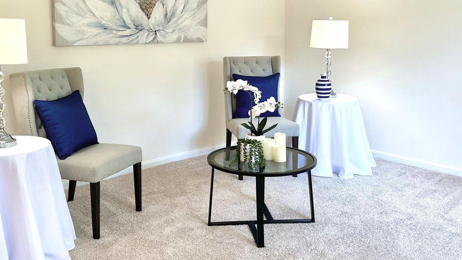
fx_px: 490
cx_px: 207
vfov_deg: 29.4
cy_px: 80
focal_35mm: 40
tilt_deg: -7.3
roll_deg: -0.1
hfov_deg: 50.4
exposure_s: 1/120
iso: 100
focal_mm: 6.86
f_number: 1.78
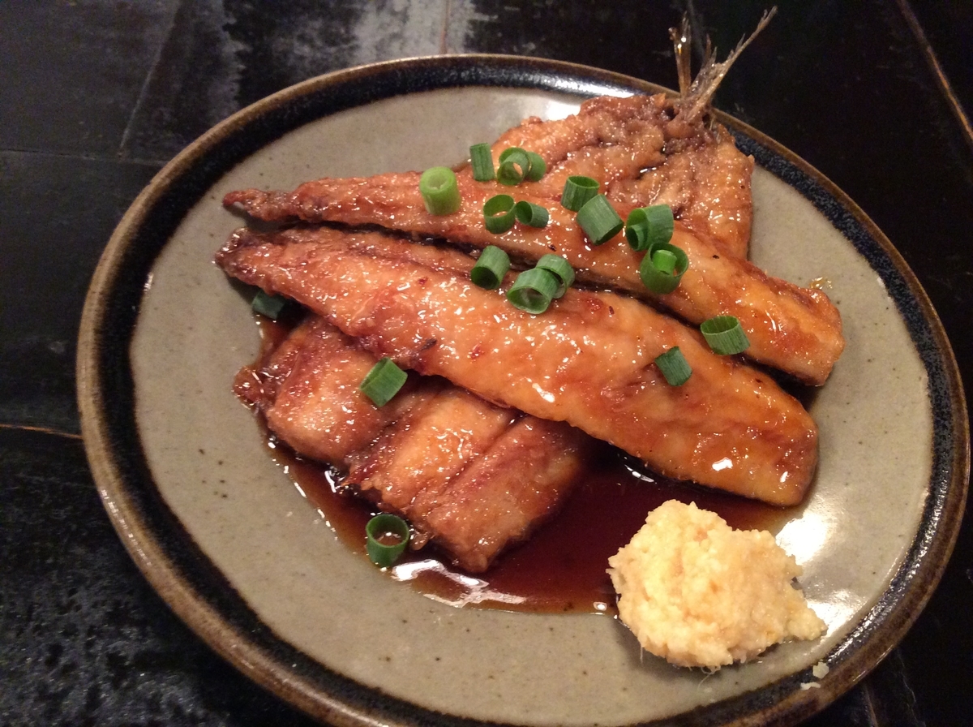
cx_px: 486
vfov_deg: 44.0
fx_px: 898
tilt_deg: -51.4
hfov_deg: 56.9
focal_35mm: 32
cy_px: 364
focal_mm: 3.3
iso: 250
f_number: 2.4
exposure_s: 1/20
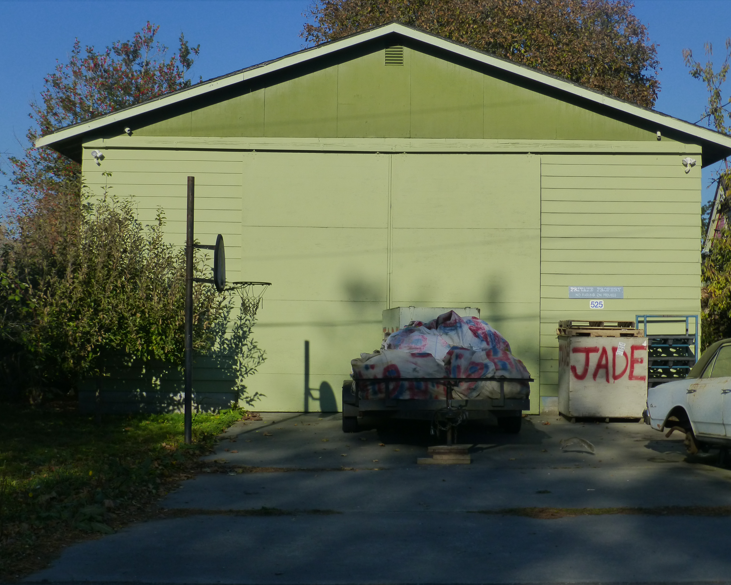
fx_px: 1233
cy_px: 296
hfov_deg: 33.0
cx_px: 362
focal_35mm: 57
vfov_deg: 26.7
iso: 160
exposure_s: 1/2000
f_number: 4.6
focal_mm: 9.7
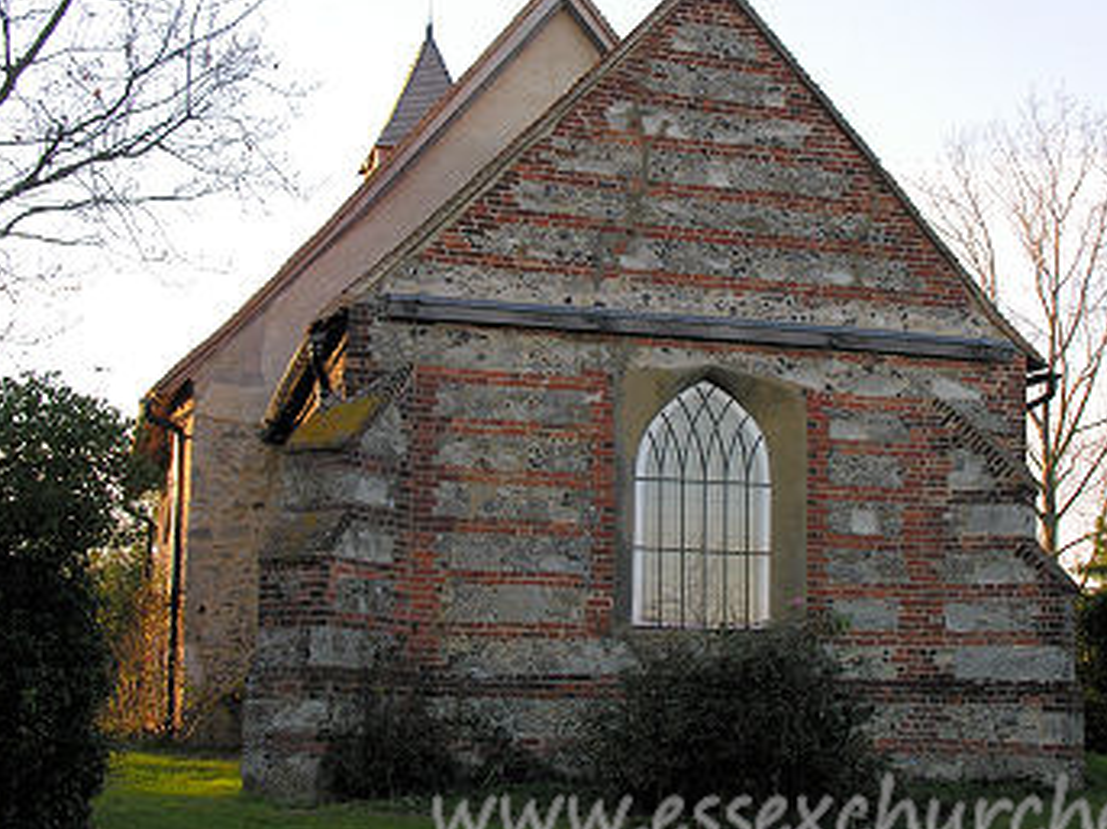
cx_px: 645
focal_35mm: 67
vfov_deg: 21.9
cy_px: 340
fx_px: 2142
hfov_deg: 28.9
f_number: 4.4
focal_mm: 12.7
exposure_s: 1/67.4
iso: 50
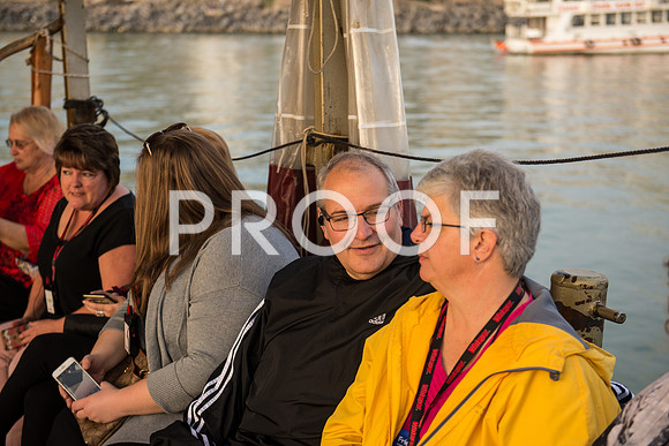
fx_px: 1078
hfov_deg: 34.5
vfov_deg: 23.4
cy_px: 223
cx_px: 334
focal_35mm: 58
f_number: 2.8
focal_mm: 58
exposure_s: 1/800
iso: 400
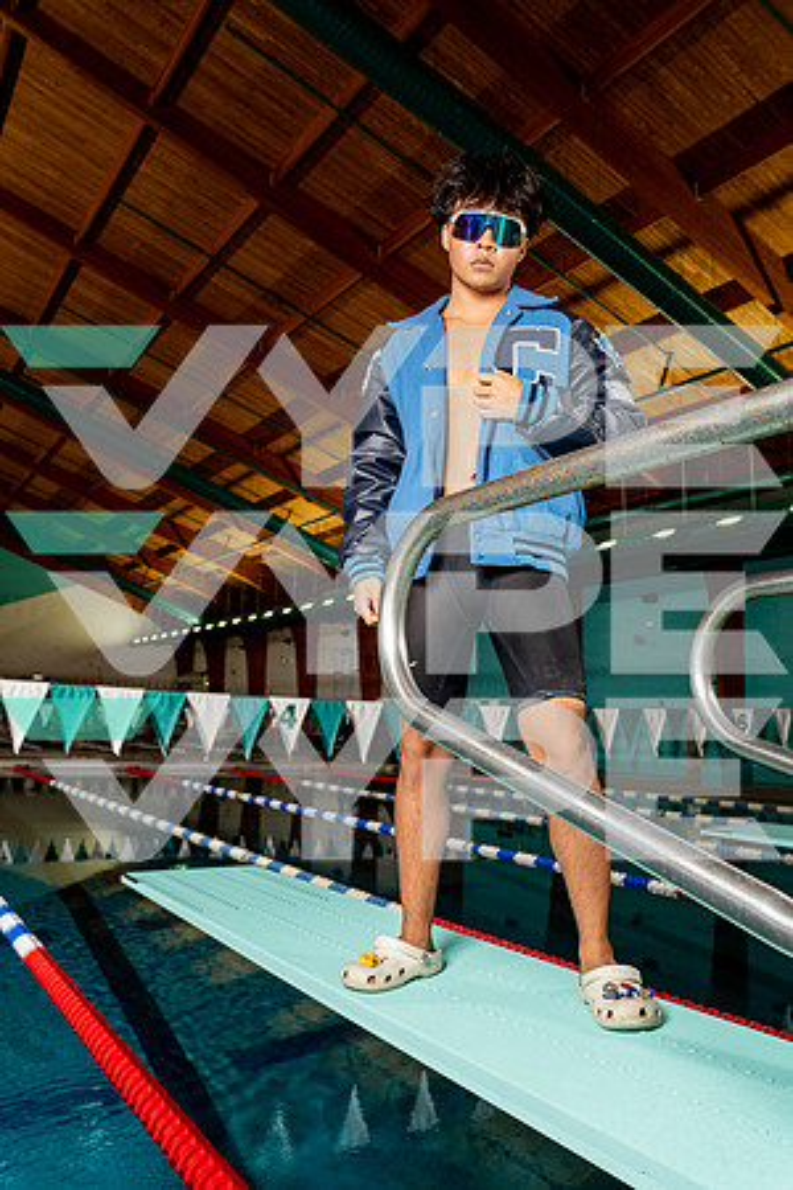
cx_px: 396
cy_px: 595
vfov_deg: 65.5
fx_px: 925
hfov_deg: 46.4
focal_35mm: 28
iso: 640
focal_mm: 28
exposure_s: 1/250
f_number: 5.6
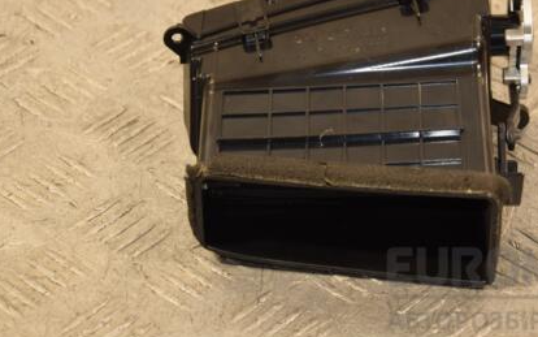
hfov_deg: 13.5
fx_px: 2273
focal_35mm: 155
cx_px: 363
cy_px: 94
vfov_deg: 8.5
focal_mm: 70
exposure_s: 1/80
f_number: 5.3
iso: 800
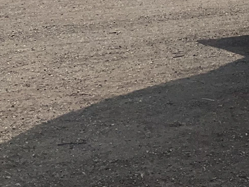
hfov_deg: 15.8
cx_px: 318
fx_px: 857
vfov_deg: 11.4
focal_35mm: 119
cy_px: -173
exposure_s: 1/4785
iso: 25
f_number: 1.8
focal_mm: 3
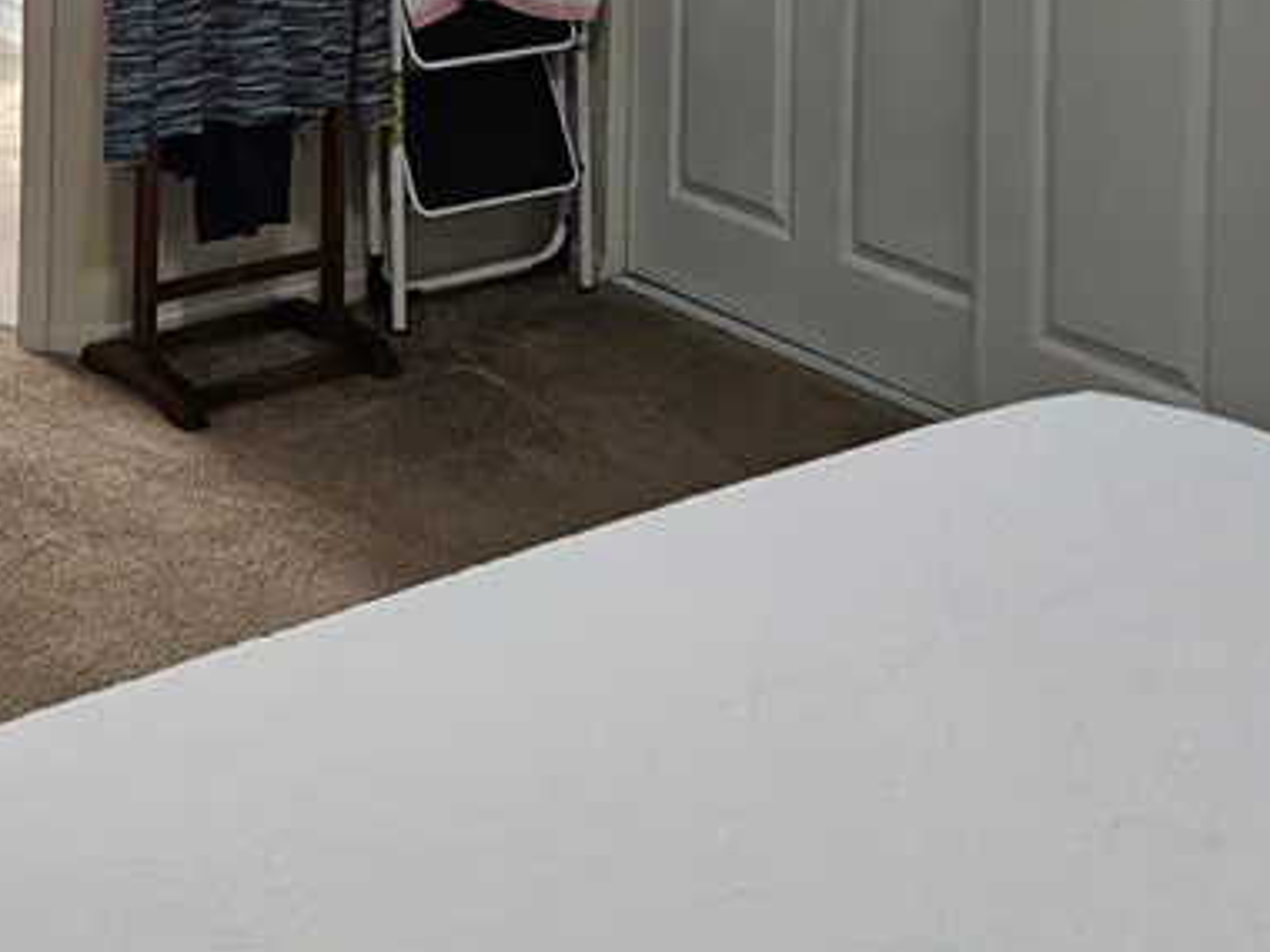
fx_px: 2275
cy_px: -481
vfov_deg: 20.3
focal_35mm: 62
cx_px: 291
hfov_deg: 30.6
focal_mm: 5.4
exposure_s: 1/120
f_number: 1.8
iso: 800
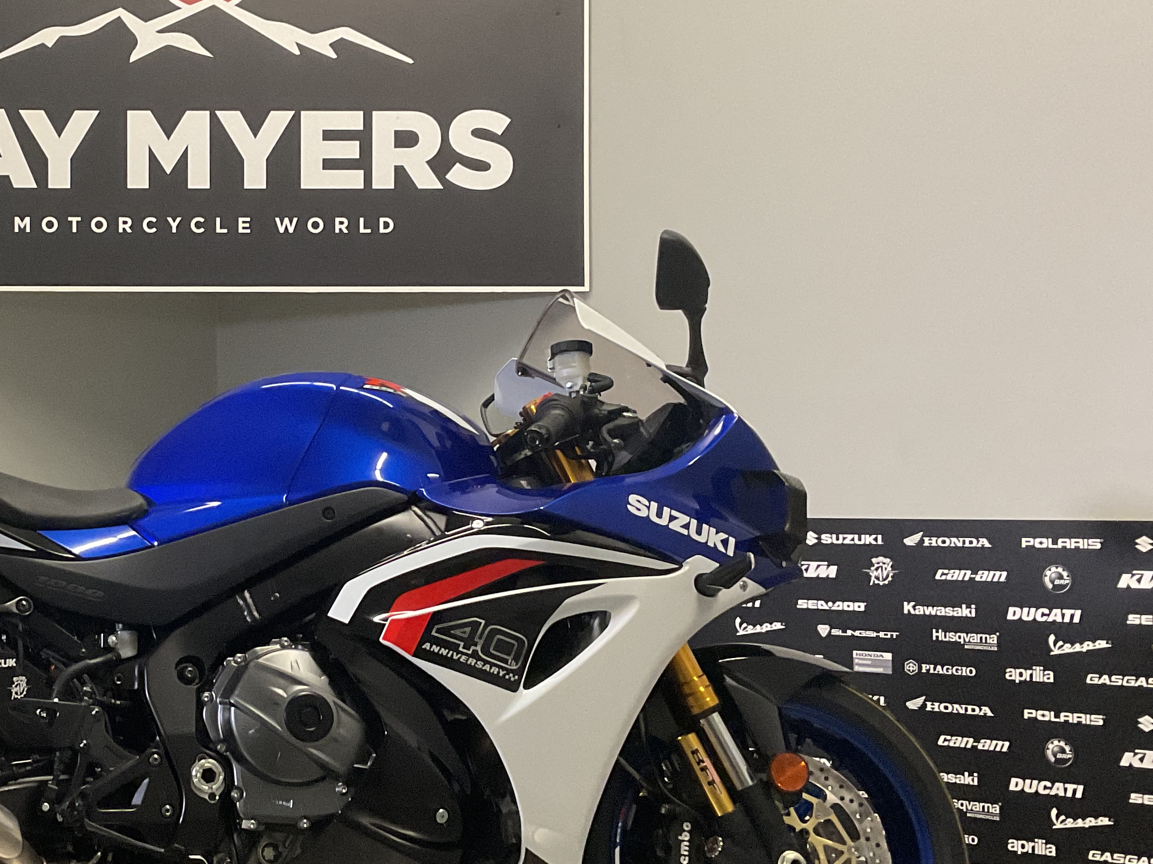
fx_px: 1832
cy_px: 448
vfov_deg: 26.6
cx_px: 242
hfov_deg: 34.0
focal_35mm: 55
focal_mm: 3
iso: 200
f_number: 1.8
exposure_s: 1/60
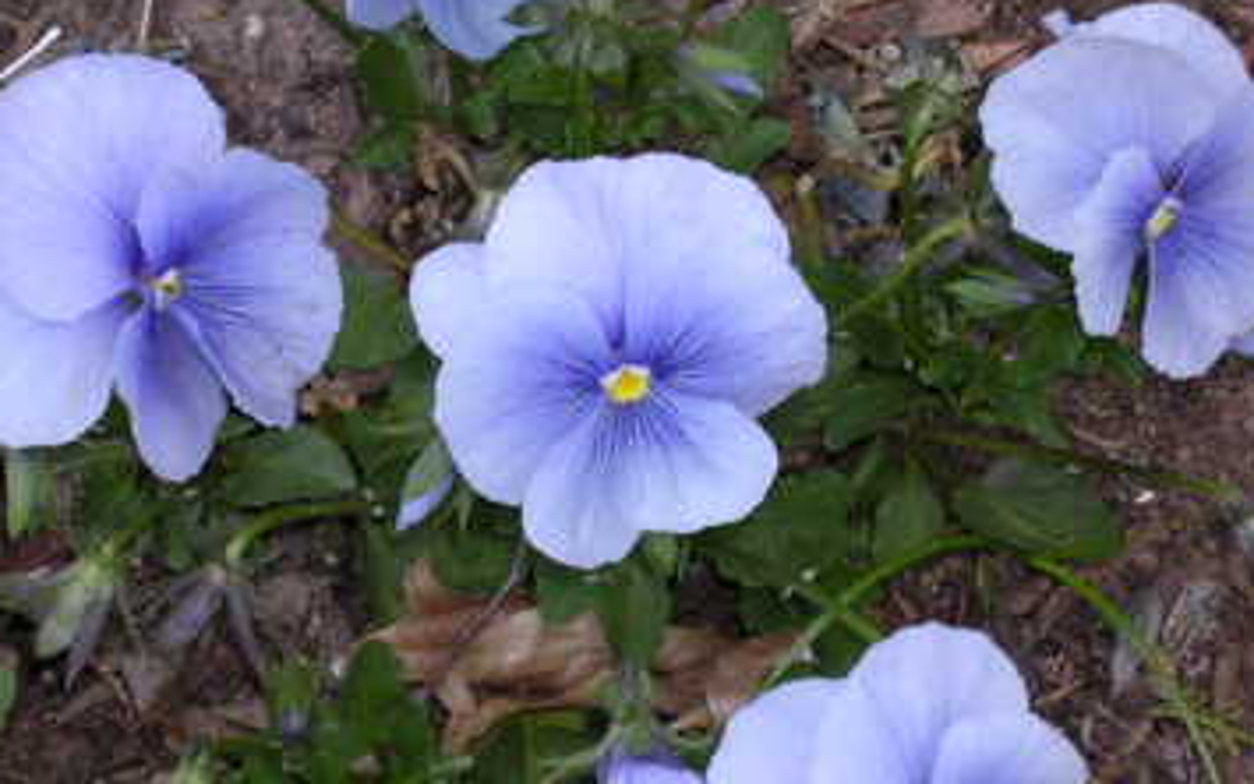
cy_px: 378
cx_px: 551
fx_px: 3862
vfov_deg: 11.6
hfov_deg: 18.4
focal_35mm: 113
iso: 100
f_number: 4.1
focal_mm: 13
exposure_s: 1/30
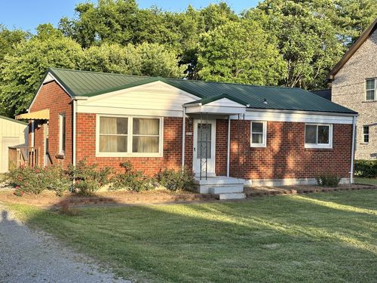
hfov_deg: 39.7
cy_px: 142
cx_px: 188
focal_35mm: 48
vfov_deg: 30.3
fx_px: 523
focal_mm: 6.86
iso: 64
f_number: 1.78
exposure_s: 1/962
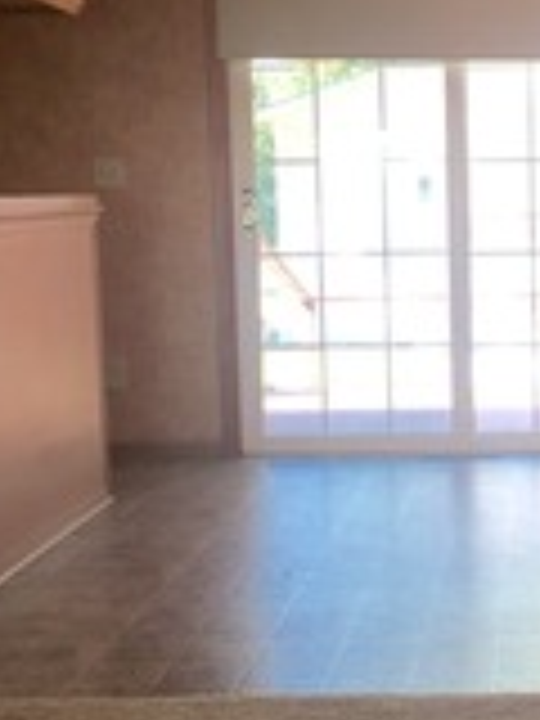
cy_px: 418
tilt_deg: -6.5
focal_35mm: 87
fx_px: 1810
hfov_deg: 16.7
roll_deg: +0.3
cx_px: 508
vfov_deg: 22.5
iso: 25
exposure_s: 1/40
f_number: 2.2
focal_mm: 4.15
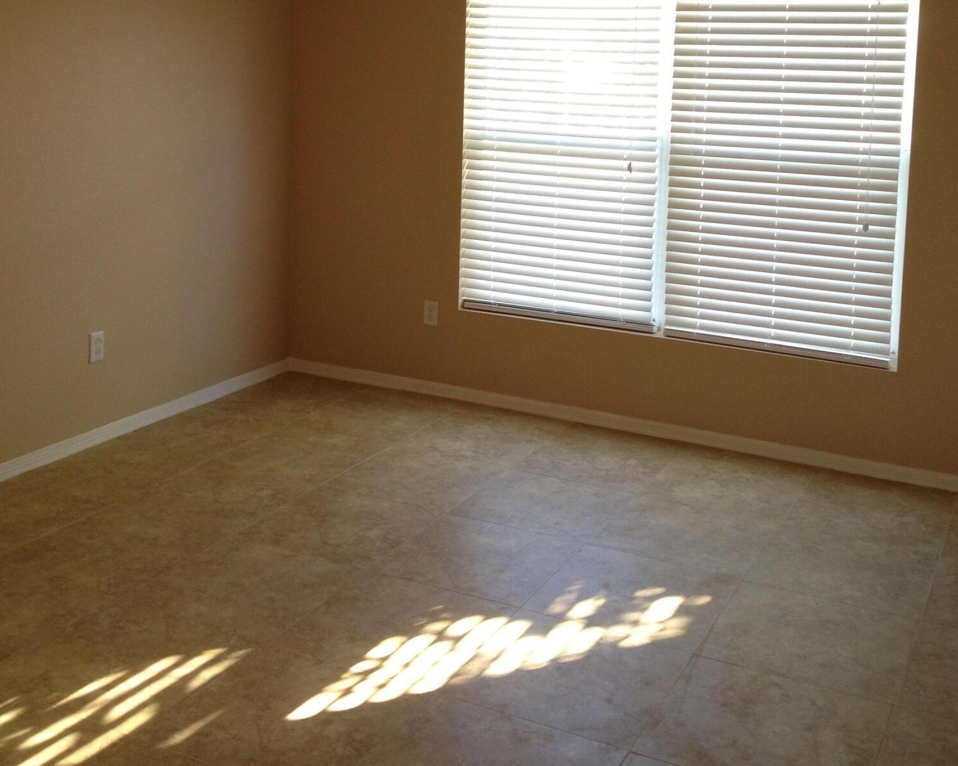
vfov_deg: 31.9
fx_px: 1304
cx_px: 477
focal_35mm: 46
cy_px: 156
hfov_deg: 40.3
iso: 80
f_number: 2.4
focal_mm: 4.28
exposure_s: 1/30
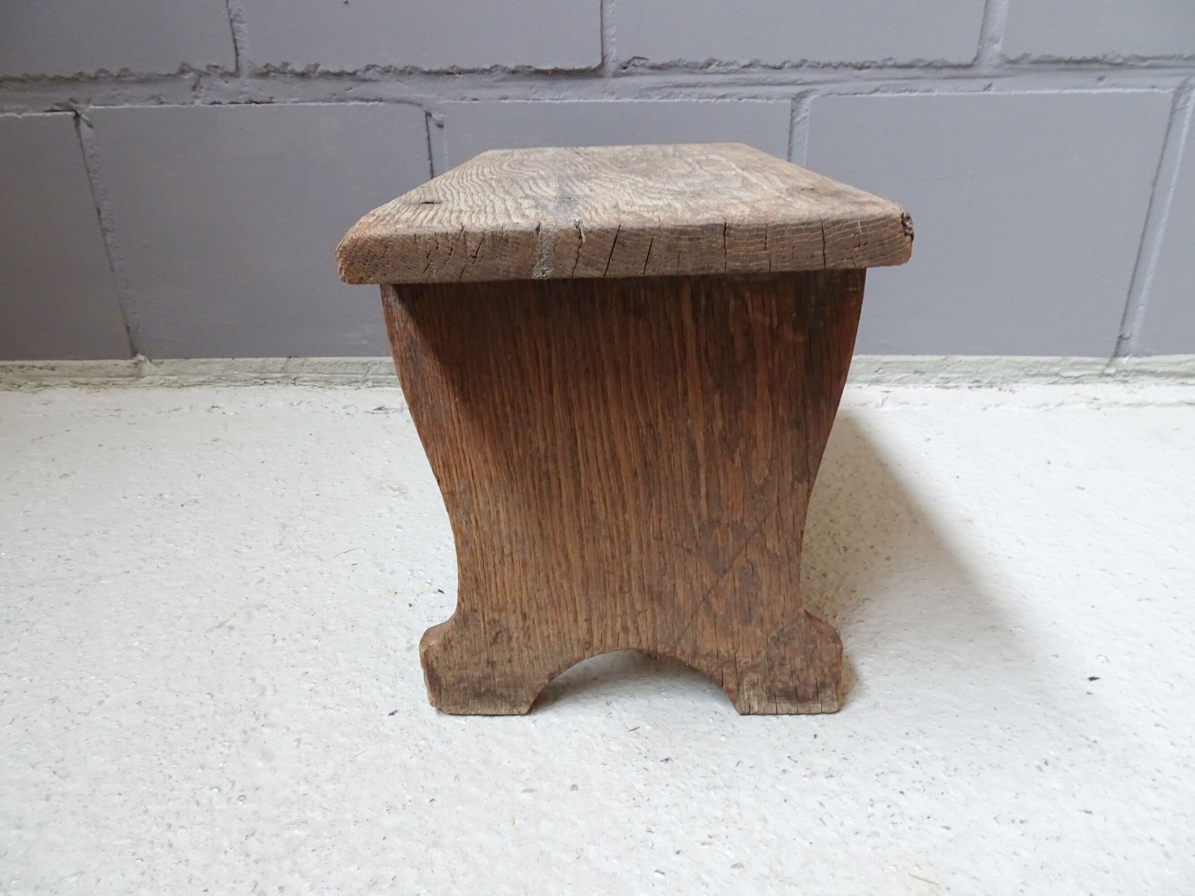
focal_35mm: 24
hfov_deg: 71.6
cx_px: 598
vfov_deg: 56.8
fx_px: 828
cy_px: 448
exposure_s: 1/30
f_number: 3.5
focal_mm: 4.1
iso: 640
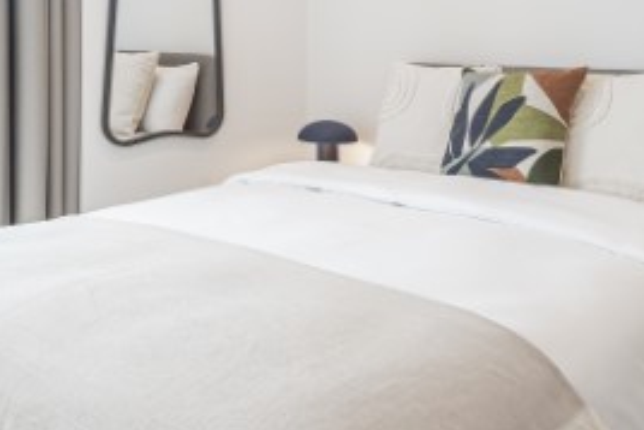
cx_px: 381
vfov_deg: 29.4
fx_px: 770
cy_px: 12
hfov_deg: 45.2
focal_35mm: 43
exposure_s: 1/8
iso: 250
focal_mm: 16
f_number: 10
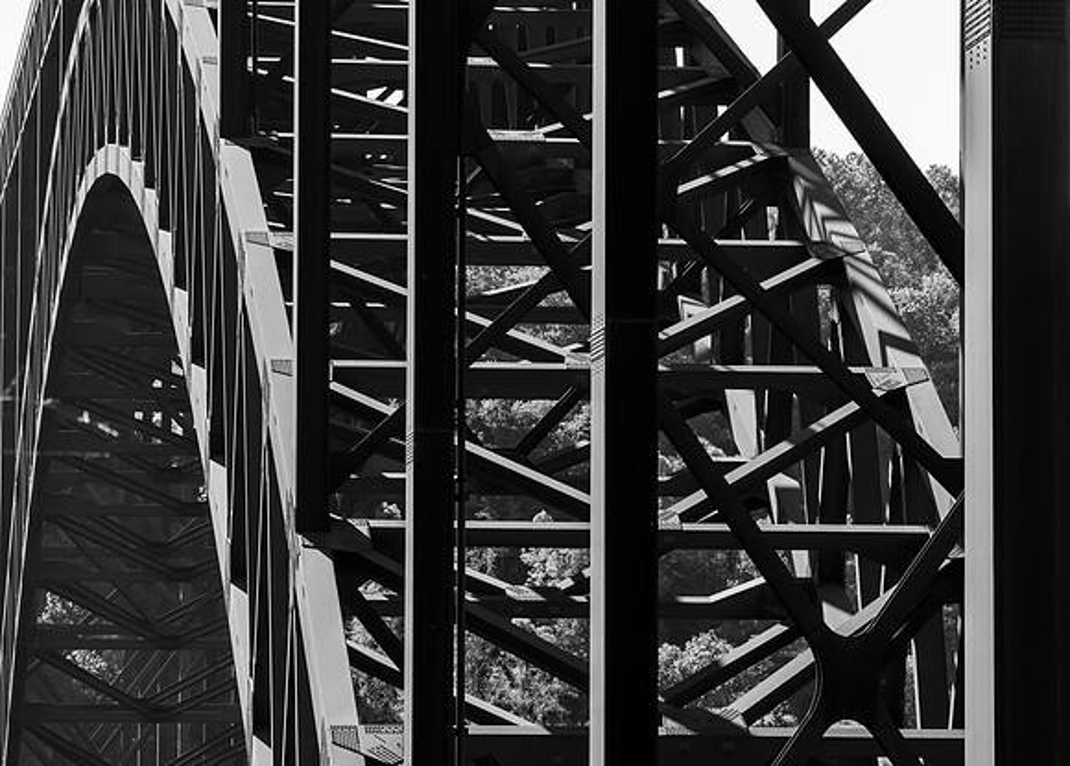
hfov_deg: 10.4
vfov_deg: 7.5
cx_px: 584
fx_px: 5878
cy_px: 380
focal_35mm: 193
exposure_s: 1/400
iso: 640
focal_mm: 119
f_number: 9
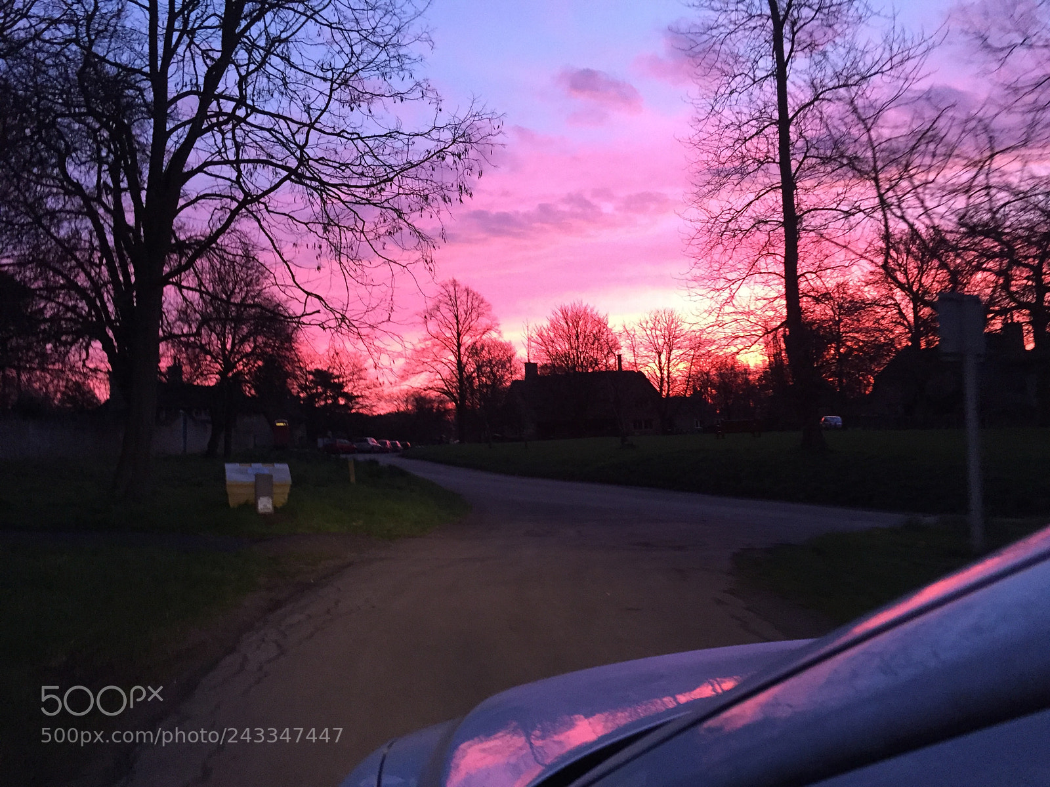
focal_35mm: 29
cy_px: 394
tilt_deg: +6.4
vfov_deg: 48.2
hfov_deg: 61.7
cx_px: 525
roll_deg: +2.9
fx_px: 880
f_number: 2.2
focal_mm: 4.15
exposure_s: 1/33
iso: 250
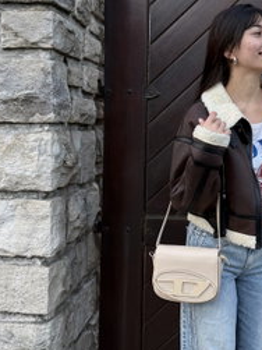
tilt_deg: -0.3
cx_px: 227
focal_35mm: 51
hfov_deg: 27.7
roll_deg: -1.5
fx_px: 515
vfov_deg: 37.3
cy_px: 137
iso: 125
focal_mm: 6.76
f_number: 1.78
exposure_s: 1/121
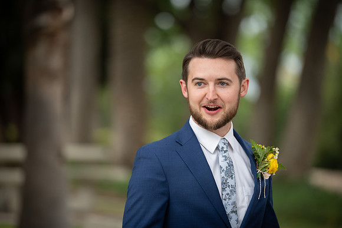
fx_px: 1900
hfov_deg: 10.3
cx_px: 171
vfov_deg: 6.9
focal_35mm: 200
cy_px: 114
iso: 640
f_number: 2.8
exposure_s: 1/800
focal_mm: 200
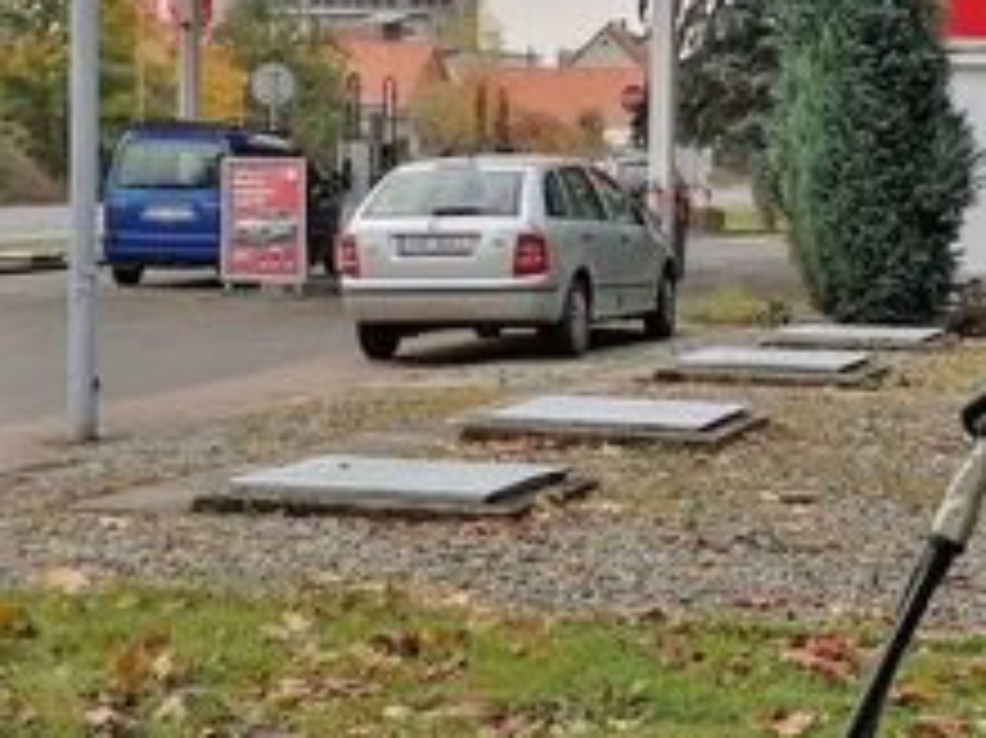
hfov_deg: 19.2
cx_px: 698
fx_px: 2904
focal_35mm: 102
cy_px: 274
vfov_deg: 14.5
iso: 50
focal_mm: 5.3
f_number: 1.8
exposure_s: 1/649
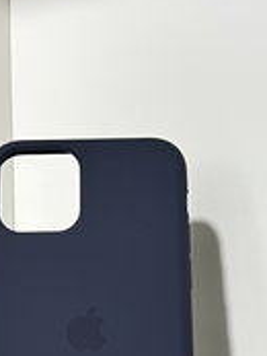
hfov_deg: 18.4
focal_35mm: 80
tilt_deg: -1.3
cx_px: 86
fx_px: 822
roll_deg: +2.3
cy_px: 291
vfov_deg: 24.0
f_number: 1.5
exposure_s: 1/60
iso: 250
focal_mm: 5.7
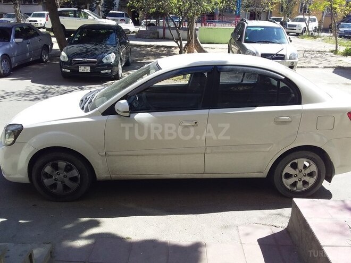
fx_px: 314
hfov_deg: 58.4
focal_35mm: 31
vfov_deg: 45.4
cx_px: 176
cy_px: 132
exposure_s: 1/486
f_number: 2.2
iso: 40
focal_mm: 3.3
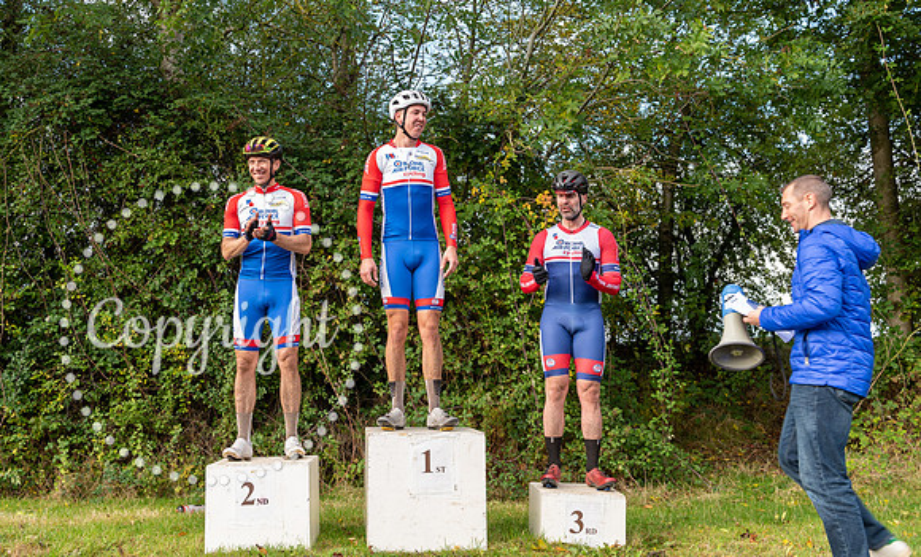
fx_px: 933
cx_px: 396
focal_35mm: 38
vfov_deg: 33.1
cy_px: 207
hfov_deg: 52.3
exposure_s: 1/125
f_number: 5.6
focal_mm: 32
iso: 200
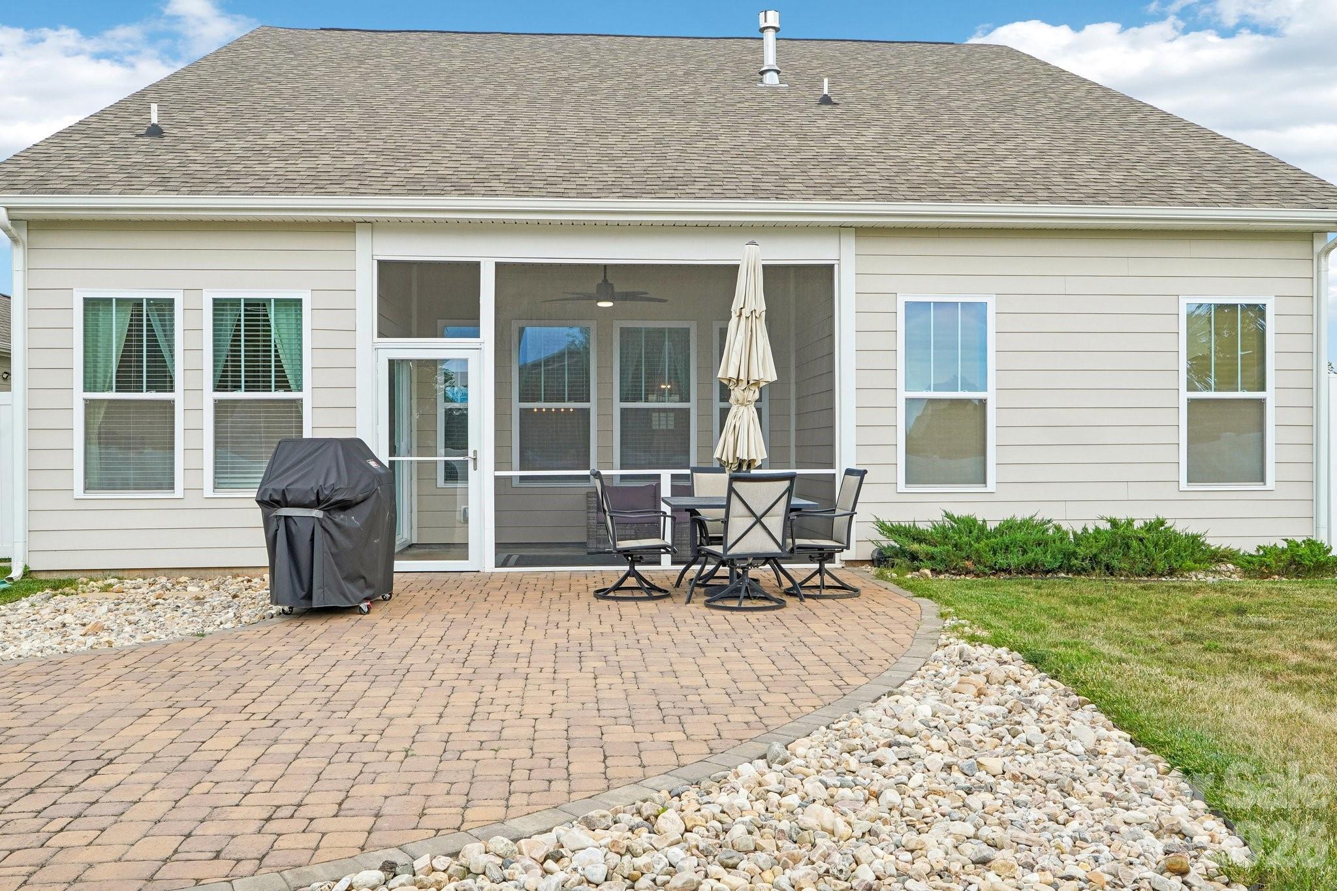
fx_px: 1114
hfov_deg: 61.9
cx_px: 668
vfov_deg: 43.6
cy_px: 446
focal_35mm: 30
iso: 100
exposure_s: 1/30
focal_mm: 20
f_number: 8
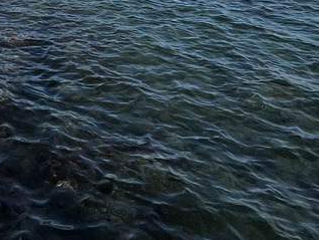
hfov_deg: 33.4
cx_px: -39
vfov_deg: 23.3
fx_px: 452
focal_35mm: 49
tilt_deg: -2.5
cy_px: -129
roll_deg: +0.4
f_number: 1.8
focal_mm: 1.57
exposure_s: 1/1309
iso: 32
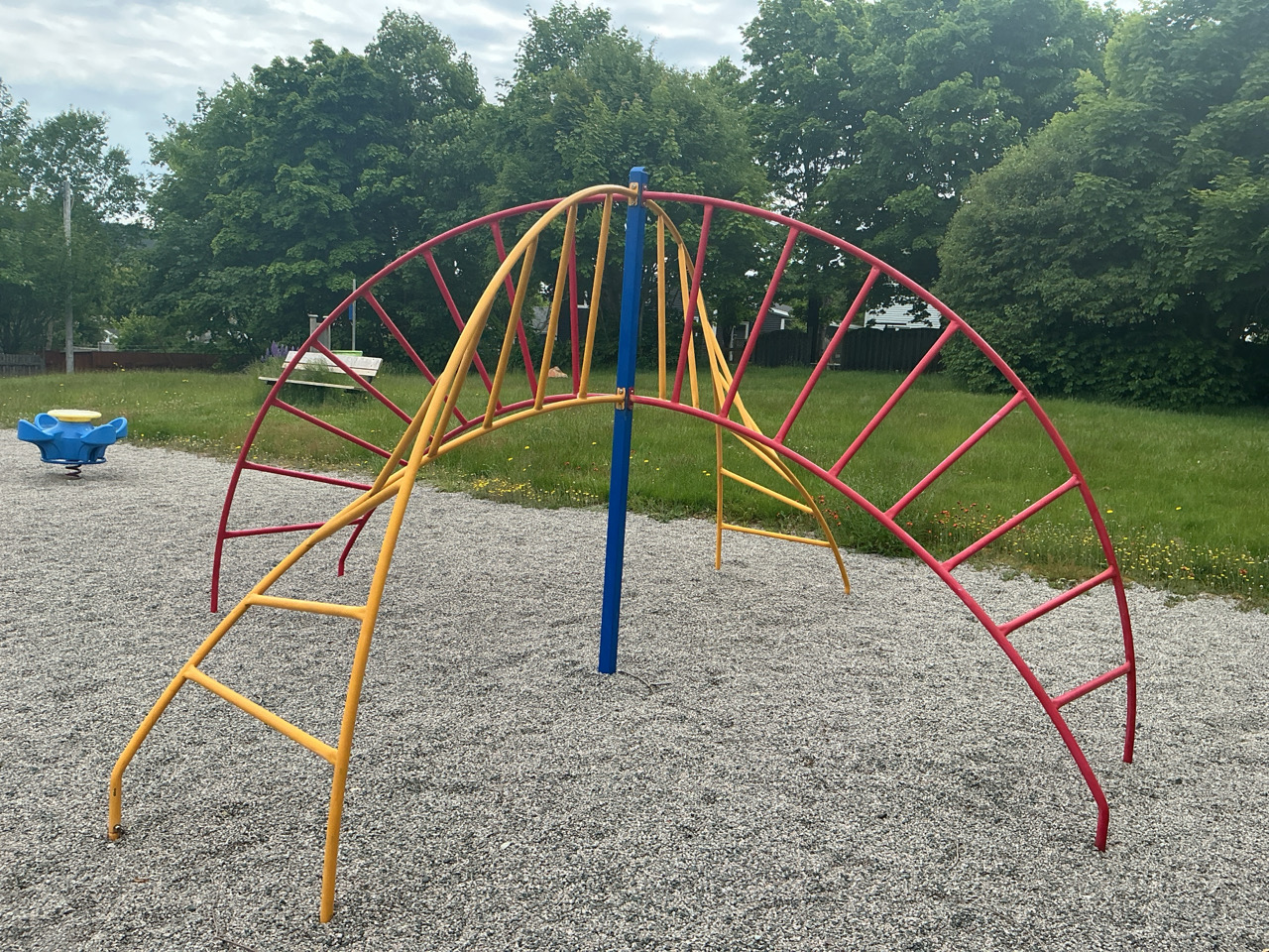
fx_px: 1063
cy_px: 476
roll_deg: -1.1
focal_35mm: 29
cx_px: 634
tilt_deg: -6.1
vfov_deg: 48.2
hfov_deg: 61.7
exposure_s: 1/962
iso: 25
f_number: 1.8
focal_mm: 3
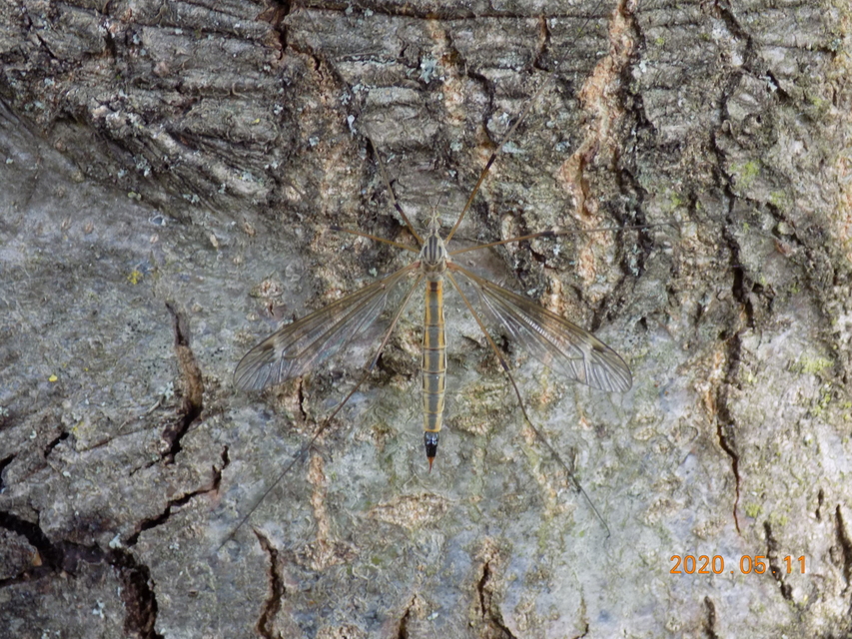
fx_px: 2905
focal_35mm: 118
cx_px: 426
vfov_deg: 12.6
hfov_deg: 16.7
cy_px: 320
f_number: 4.8
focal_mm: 20.9
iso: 250
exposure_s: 1/30
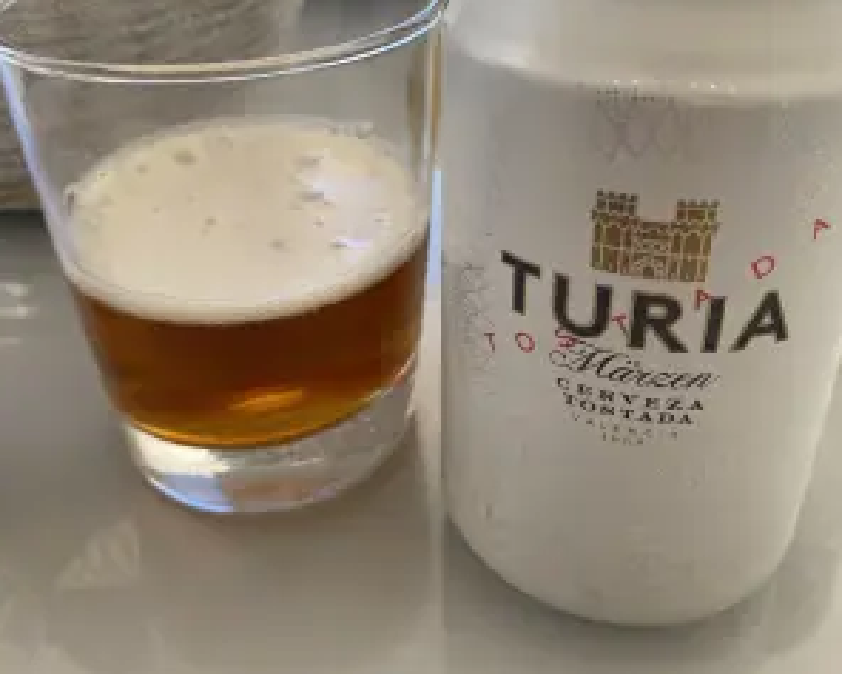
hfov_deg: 54.2
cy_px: 216
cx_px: 421
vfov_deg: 43.8
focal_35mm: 33
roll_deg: +0.5
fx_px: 823
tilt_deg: -30.6
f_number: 1.8
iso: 32
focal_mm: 4.25
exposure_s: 1/446
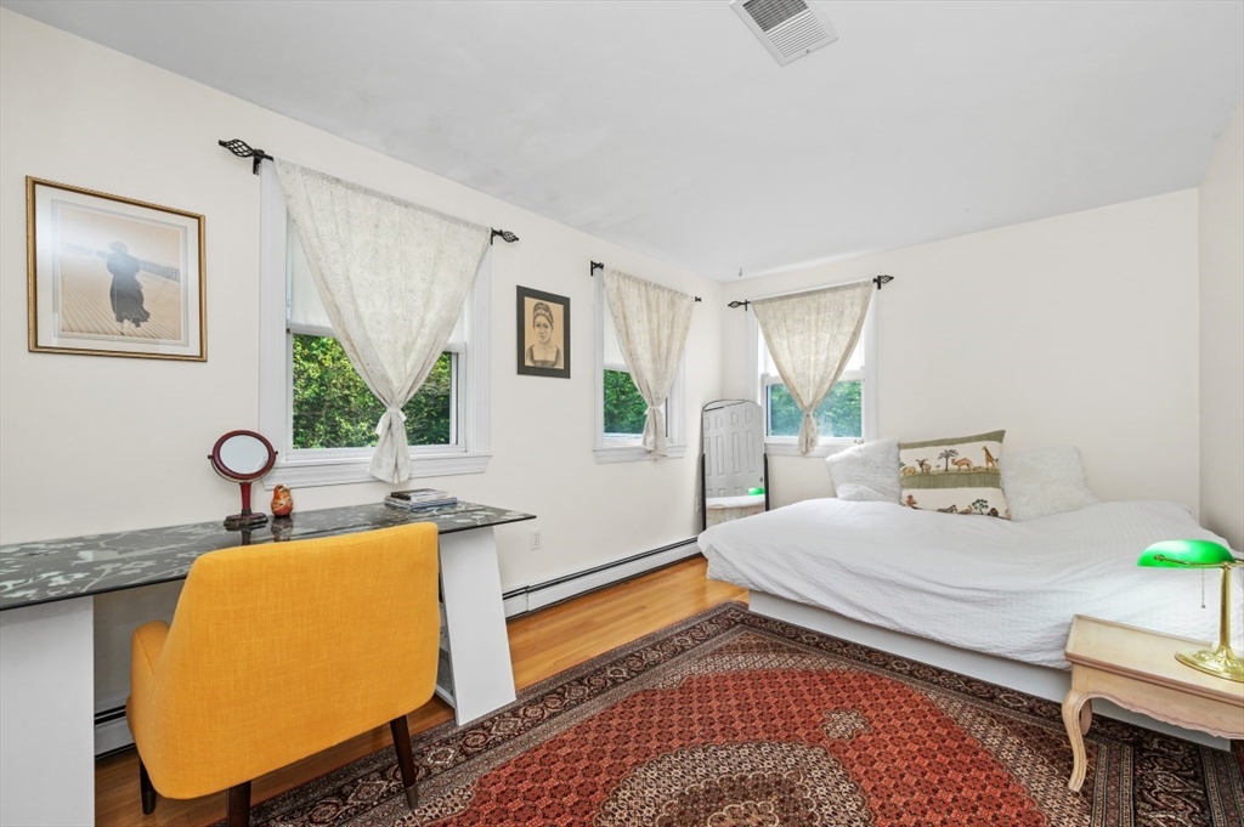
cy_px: 414
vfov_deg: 81.1
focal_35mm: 14
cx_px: 622
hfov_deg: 104.3
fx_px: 483
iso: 250
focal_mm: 14
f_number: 5.6
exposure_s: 1/100
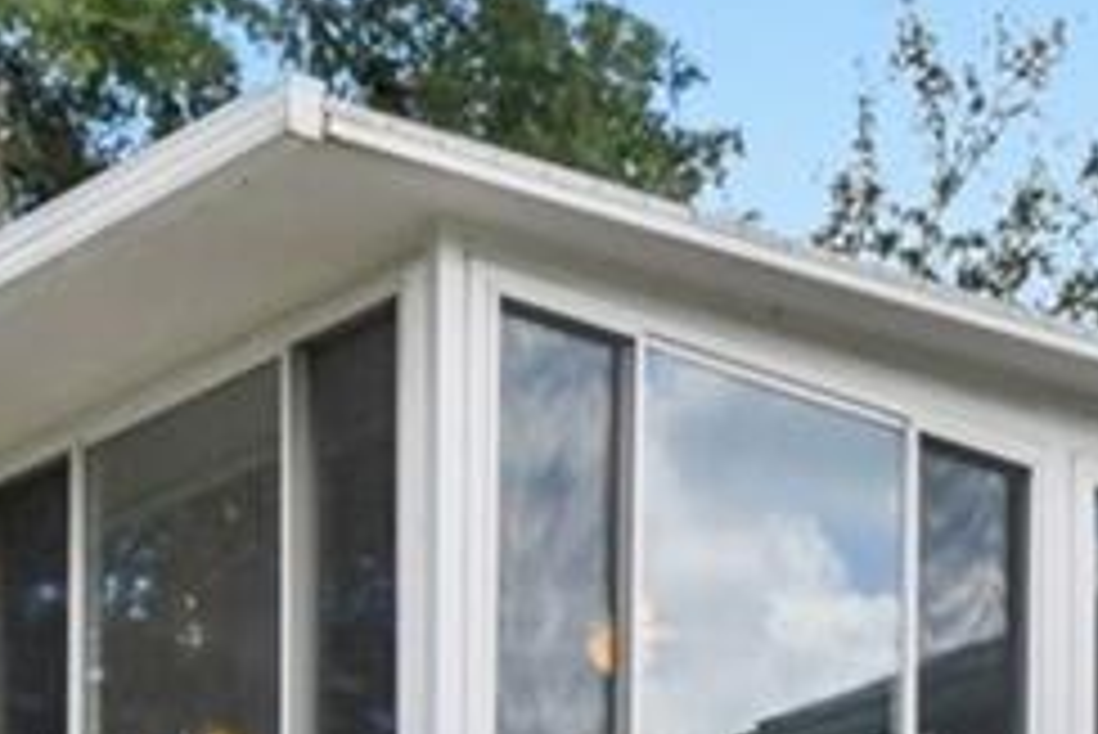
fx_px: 3998
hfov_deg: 15.0
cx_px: 1364
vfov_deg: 10.2
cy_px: 1076
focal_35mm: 131
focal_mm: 20
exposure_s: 1/320
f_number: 8
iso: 400
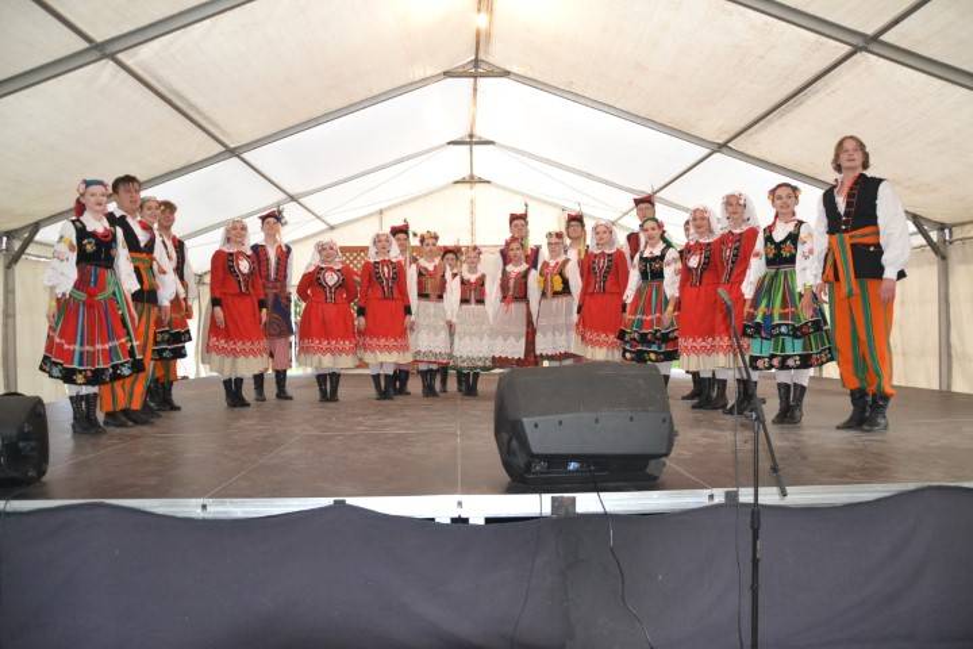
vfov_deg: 47.9
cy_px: 324
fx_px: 730
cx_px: 486
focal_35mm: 27
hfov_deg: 67.4
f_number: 3.5
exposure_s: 1/60
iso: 2200
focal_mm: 18
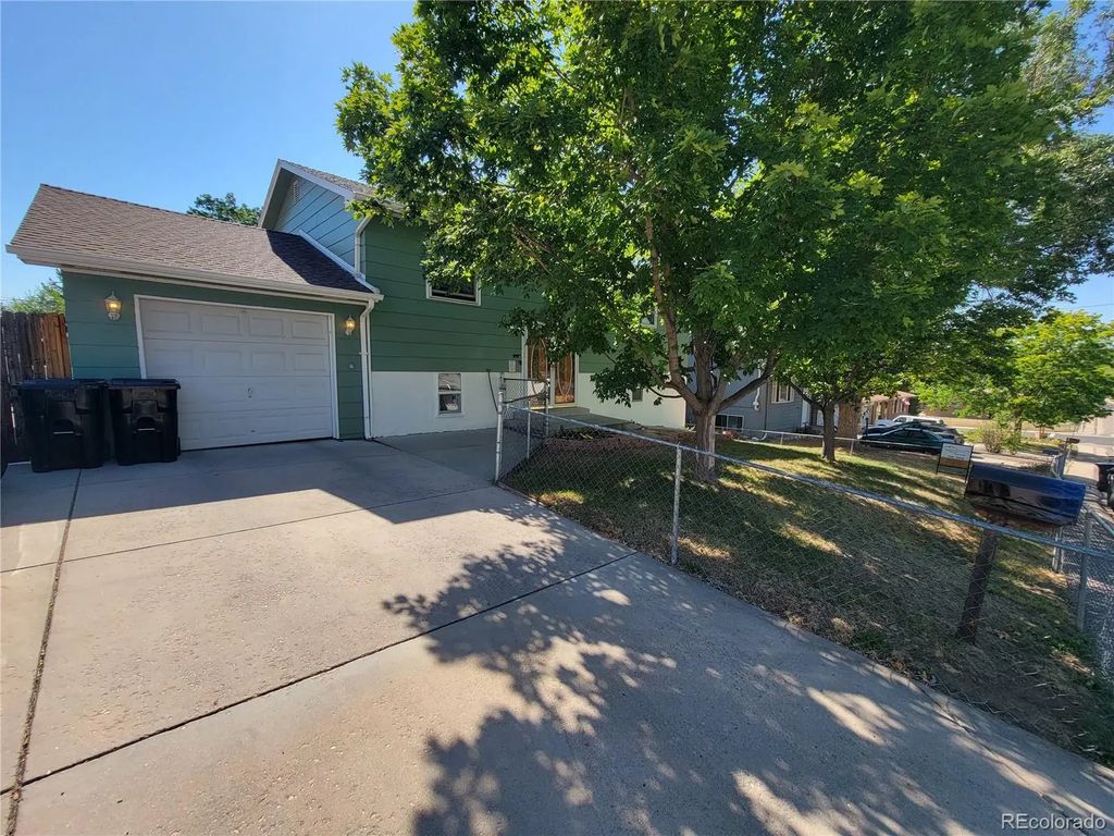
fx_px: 418
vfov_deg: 89.9
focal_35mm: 13
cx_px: 557
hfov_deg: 106.2
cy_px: 418
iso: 50
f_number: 2.2
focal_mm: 2.2
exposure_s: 1/880
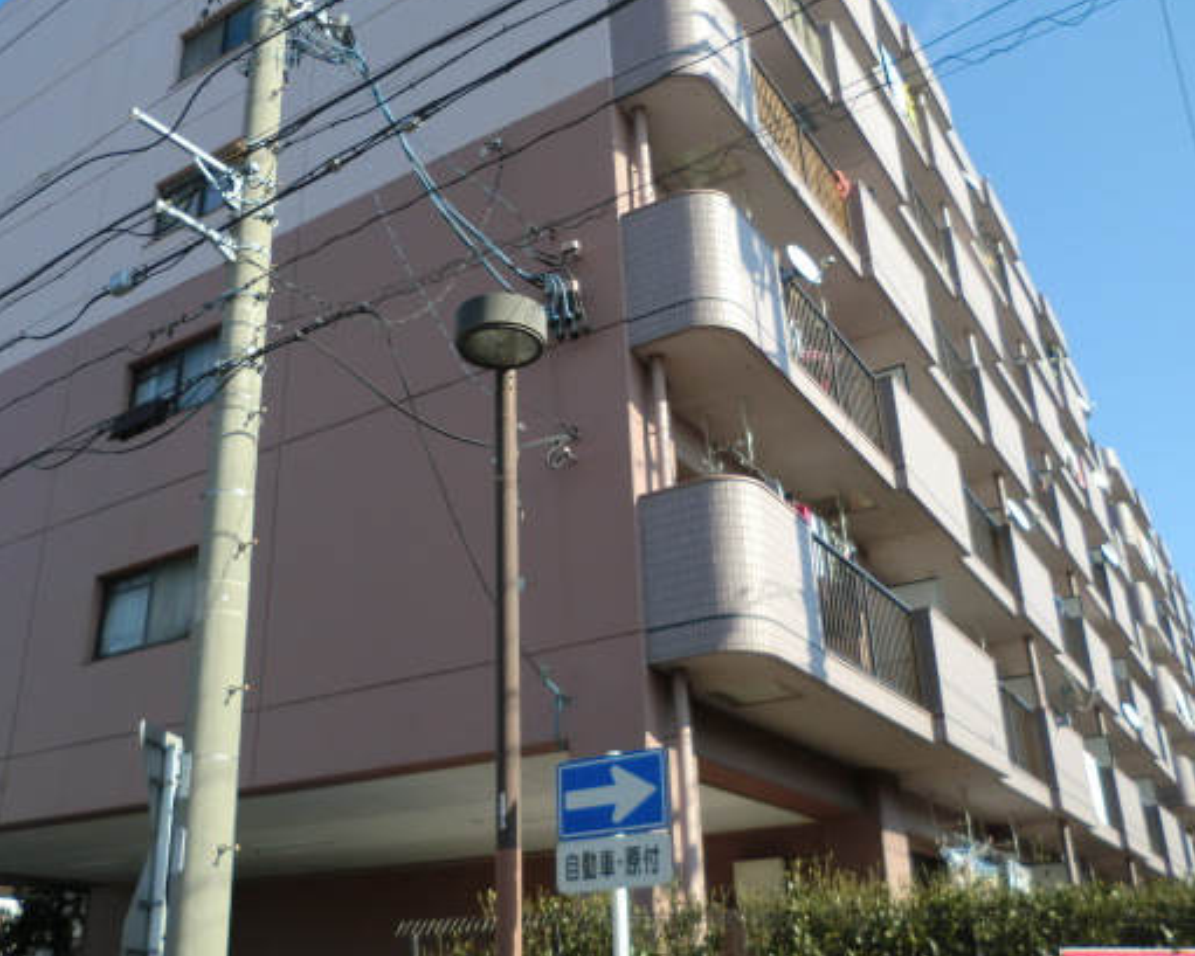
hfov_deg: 54.1
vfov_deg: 44.6
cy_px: 470
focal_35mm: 33
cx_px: 540
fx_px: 1167
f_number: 3.2
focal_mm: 4.9
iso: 50
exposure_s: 1/500
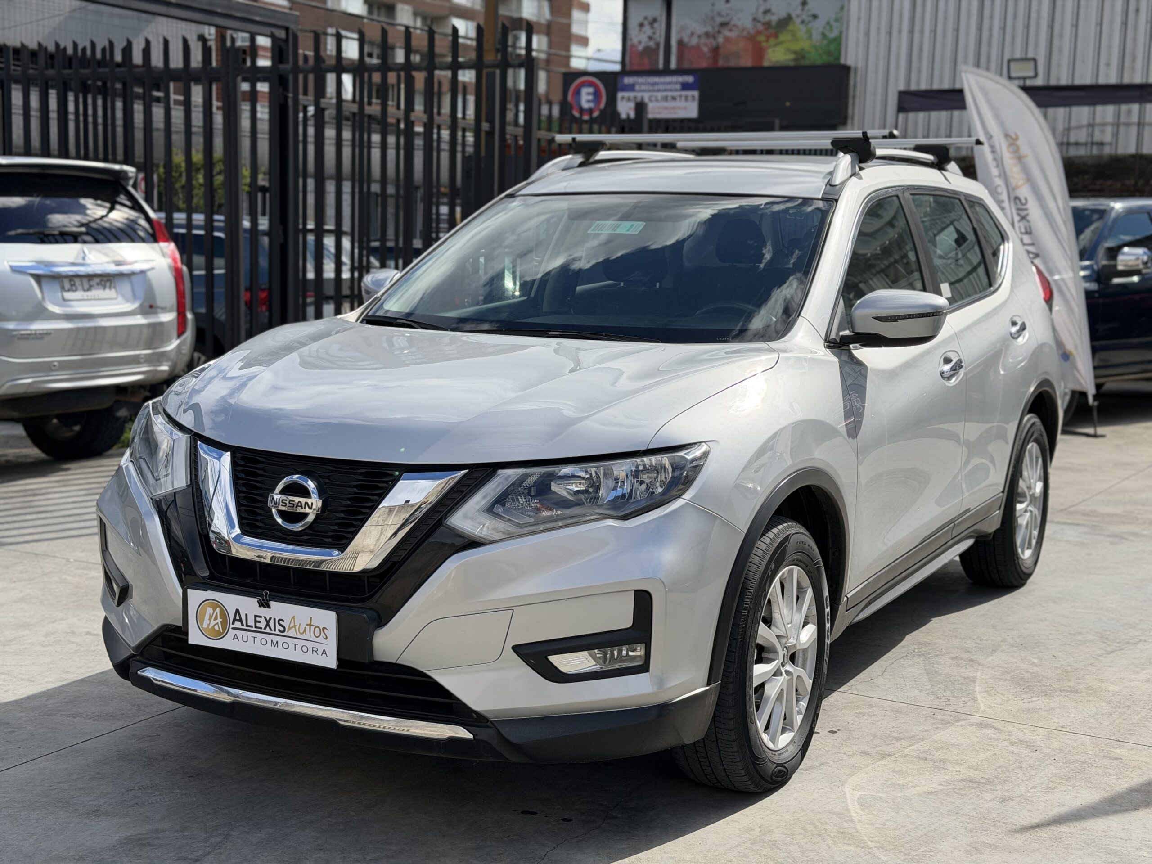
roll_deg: -2.1
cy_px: 432
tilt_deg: -7.0
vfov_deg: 30.3
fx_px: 1597
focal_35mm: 48
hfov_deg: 39.7
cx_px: 576
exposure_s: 1/4098
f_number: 1.78
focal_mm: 6.76
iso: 100
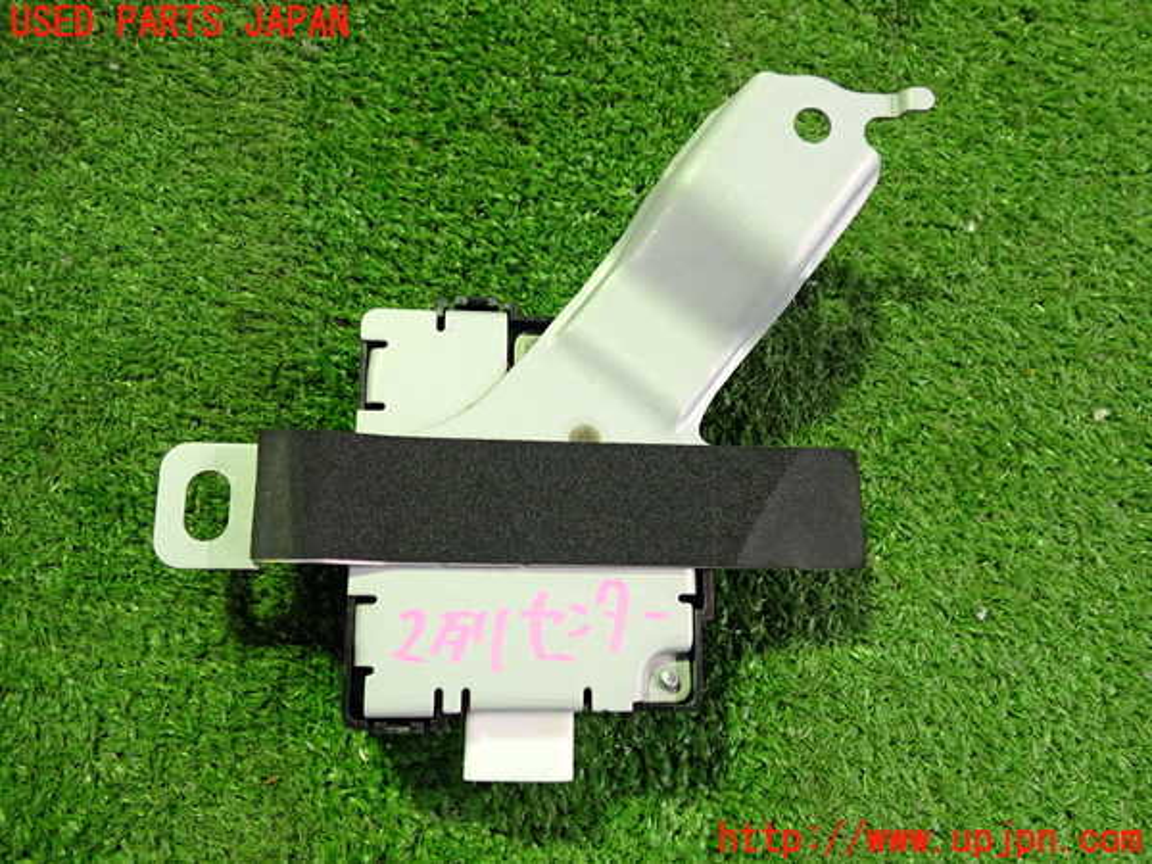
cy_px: 432
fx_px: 998
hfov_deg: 60.0
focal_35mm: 30
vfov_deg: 46.8
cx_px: 576
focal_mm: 5.4
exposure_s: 1/30
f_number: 2.3
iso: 500
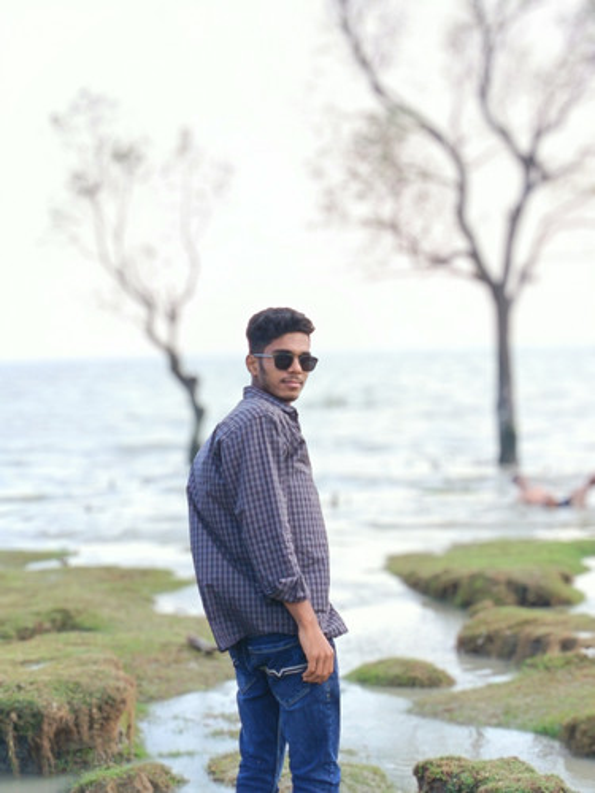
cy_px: 396
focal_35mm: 72
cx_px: 298
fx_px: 1650
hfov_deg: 20.4
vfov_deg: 27.0
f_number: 0.95
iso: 105
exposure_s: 1/100
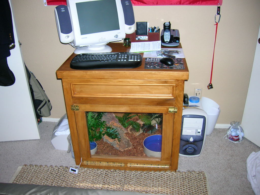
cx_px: 130
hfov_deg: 54.0
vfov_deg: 41.7
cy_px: 98
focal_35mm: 34
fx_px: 255
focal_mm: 5.7
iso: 106
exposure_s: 1/60.1
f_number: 2.9
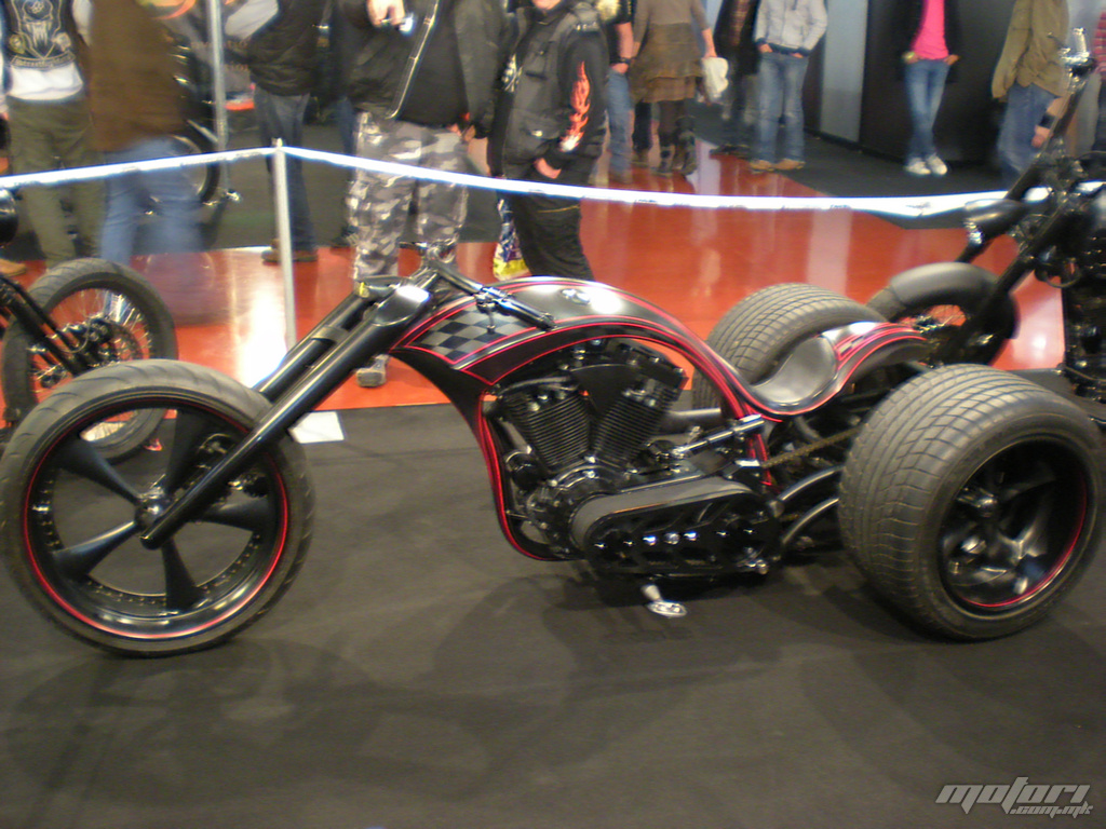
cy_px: 414
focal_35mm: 38
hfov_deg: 49.0
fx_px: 1214
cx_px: 553
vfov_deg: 37.7
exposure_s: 1/9.7
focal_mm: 6.3
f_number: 3.1
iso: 200
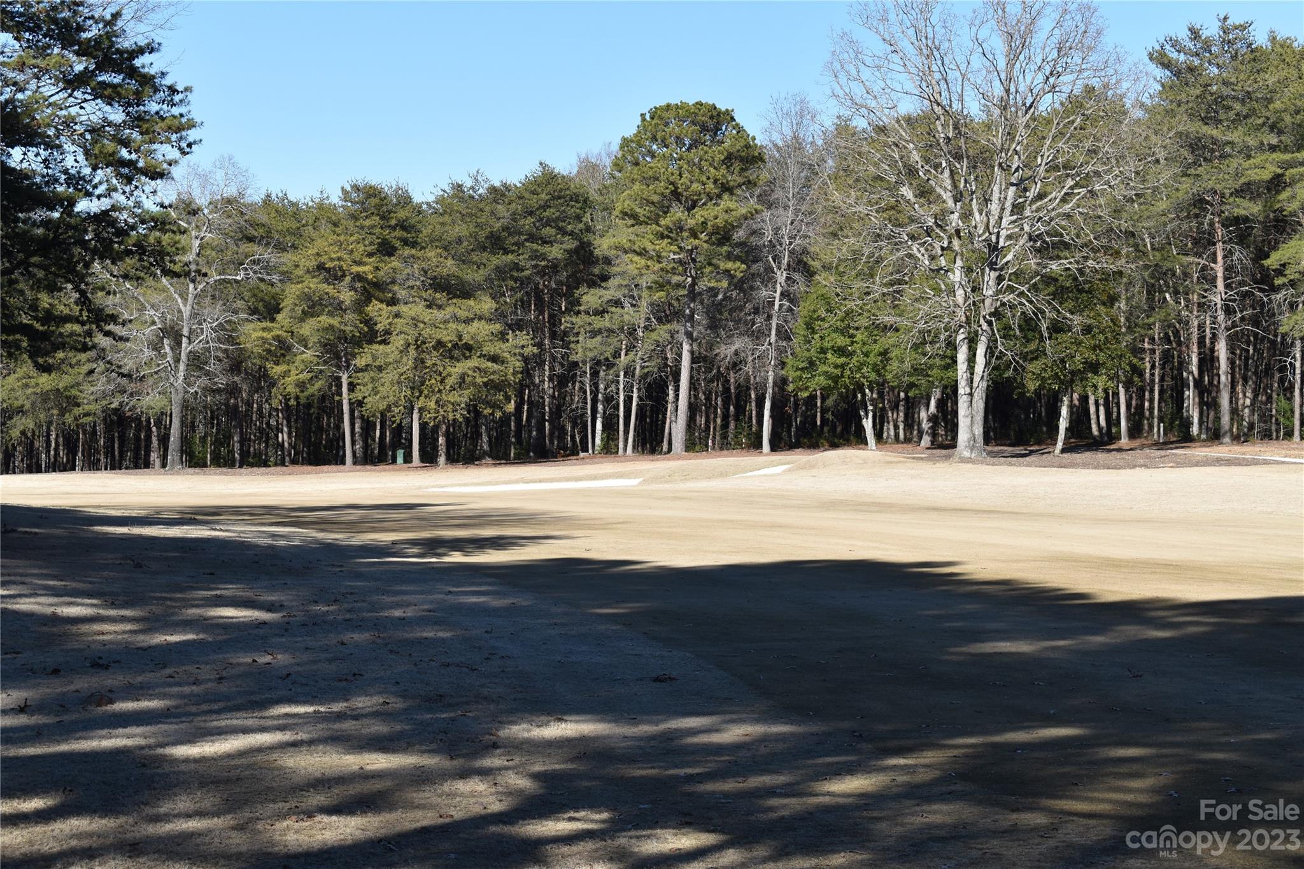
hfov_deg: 24.6
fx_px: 2988
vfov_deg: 16.6
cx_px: 652
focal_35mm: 82
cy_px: 434
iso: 200
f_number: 9
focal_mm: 55
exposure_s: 1/320
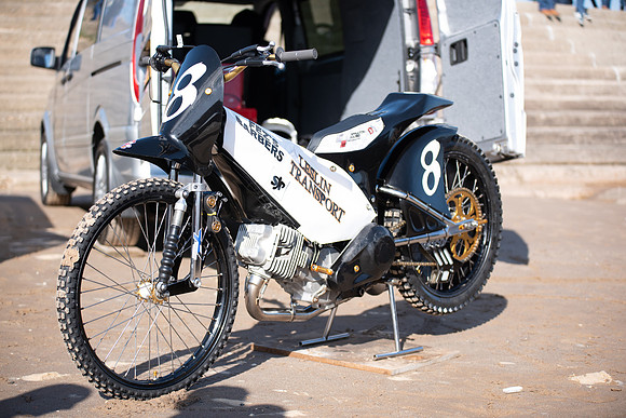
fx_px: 1217
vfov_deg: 19.5
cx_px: 313
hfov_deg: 28.8
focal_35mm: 70
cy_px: 209
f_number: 2.8
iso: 100
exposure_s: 1/640
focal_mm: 70
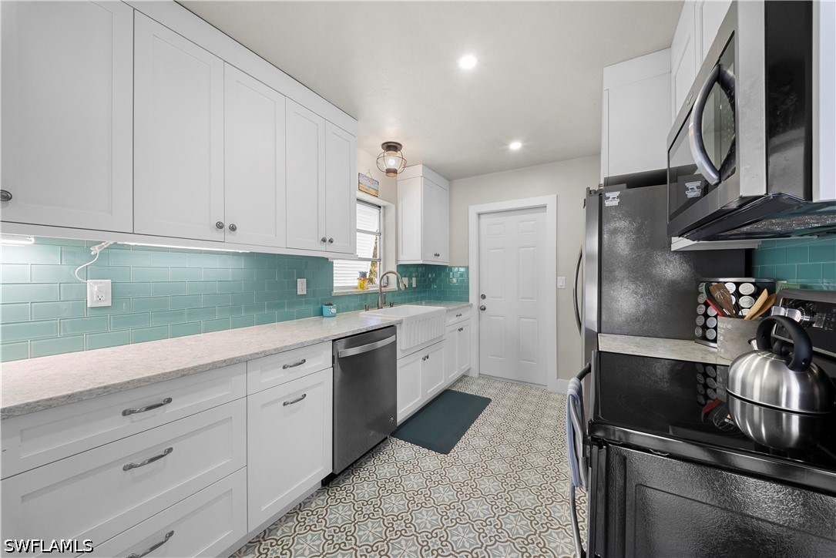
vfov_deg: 90.0
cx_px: 418
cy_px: 279
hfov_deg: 112.6
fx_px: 279
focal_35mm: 12
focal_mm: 12
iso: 2000
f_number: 11
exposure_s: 1/30
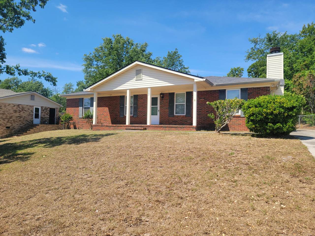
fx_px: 218
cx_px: 158
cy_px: 118
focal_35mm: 24
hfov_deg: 71.6
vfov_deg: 56.8
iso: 16
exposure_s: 1/758
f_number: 1.8
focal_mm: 6.7
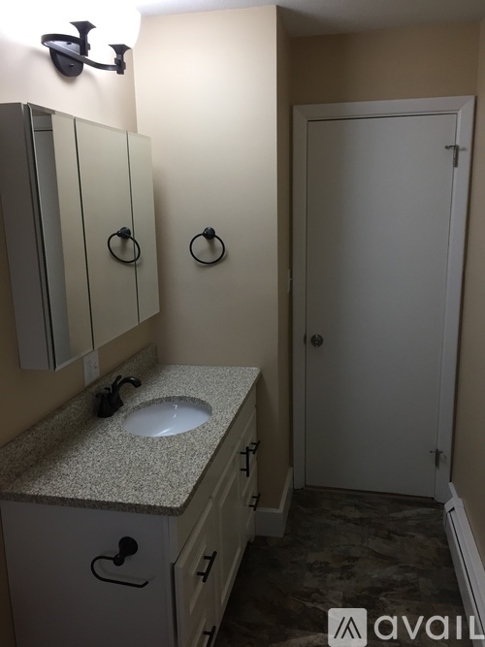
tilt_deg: -11.9
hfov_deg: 48.2
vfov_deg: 61.7
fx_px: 542
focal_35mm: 29
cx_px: 242
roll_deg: +1.5
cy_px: 324
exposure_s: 1/30
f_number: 2.2
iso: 64
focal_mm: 4.15
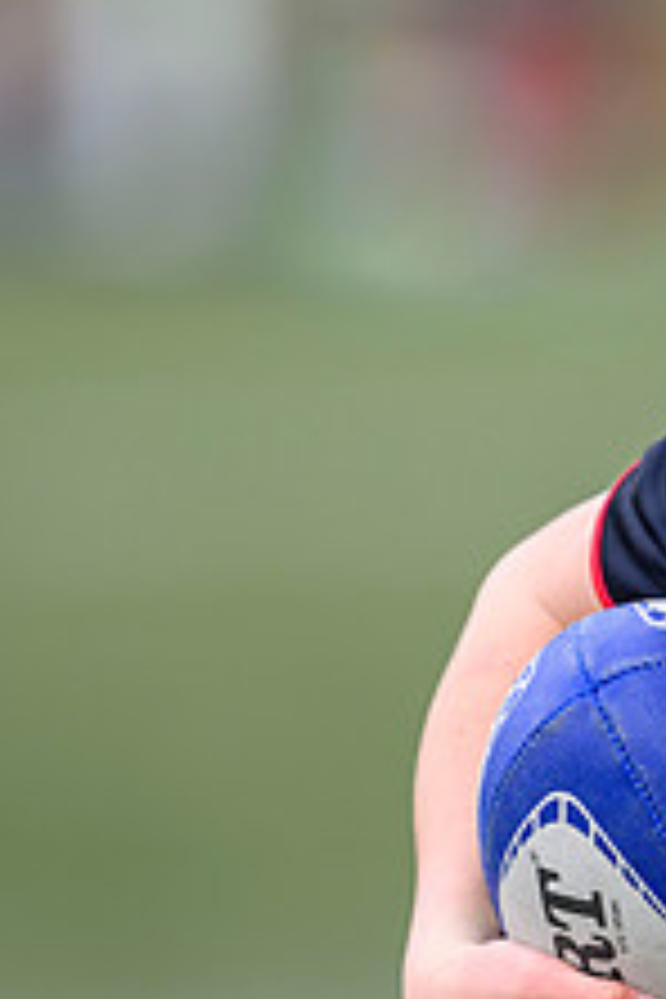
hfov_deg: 1.3
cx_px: 1189
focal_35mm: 1076
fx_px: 29857
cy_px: 449
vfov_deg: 1.9
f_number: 3.5
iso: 640
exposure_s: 1/2000
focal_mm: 400
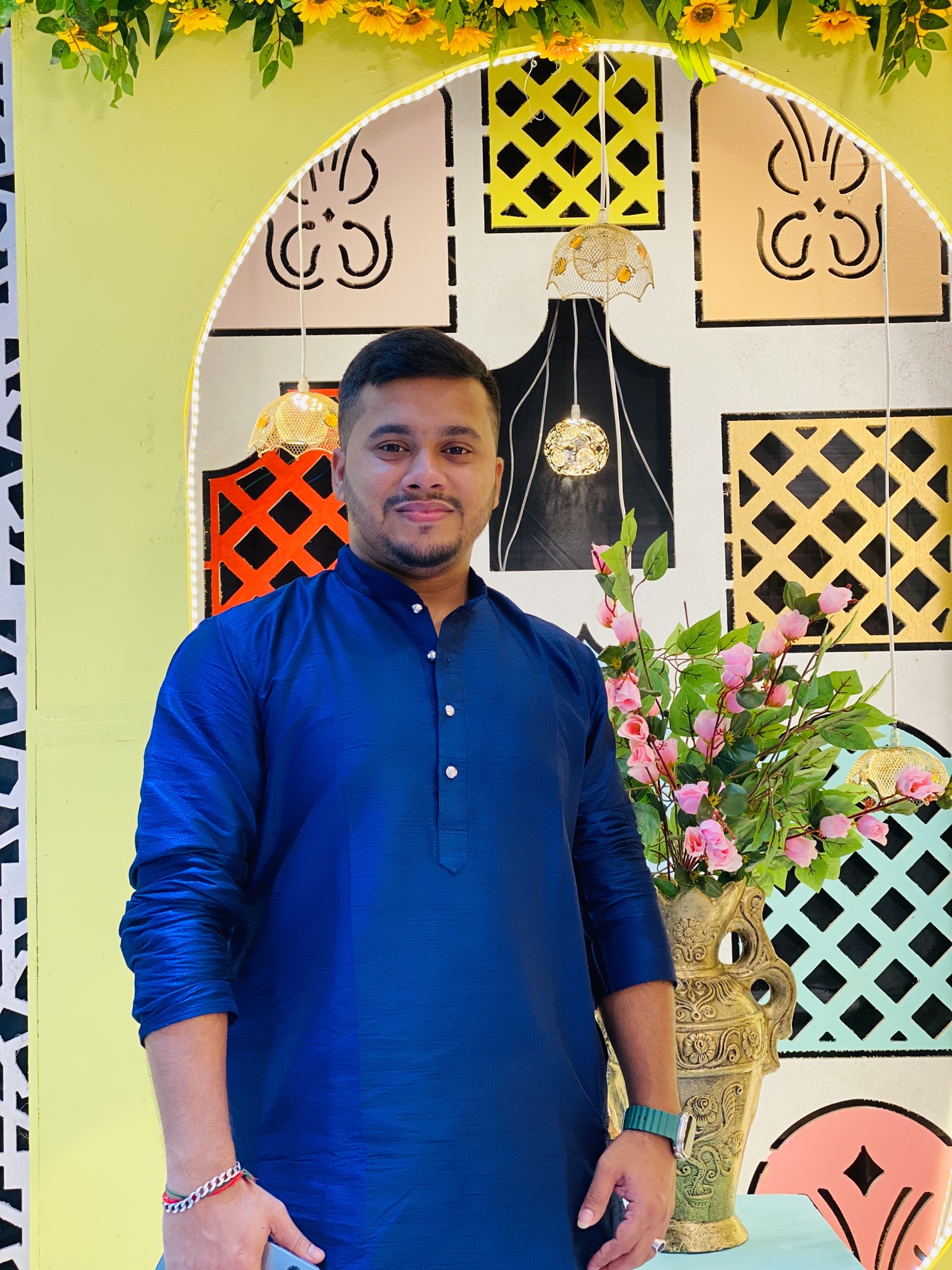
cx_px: 476
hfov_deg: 28.0
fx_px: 1907
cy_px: 635
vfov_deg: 36.8
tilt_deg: +3.3
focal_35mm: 52
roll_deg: +0.5
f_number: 2
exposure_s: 1/100
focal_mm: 6
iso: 80
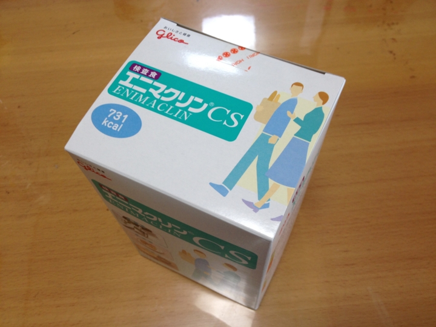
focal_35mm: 35
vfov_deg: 40.7
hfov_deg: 52.6
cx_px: 218
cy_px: 164
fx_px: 441
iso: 64
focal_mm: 4.28
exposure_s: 1/20
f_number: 2.4
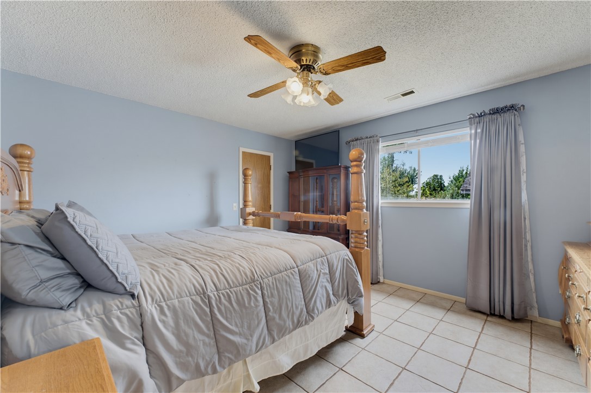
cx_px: 296
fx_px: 230
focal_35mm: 14
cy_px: 196
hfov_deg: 104.3
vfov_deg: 81.2
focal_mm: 14
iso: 100
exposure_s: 2
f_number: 9
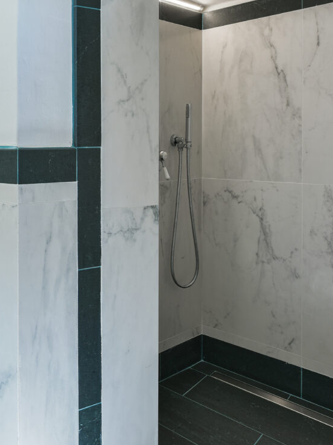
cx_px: -71
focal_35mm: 28
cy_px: 168
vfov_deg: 62.6
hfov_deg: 37.2
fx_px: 359
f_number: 8
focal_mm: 14
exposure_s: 1/10
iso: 100
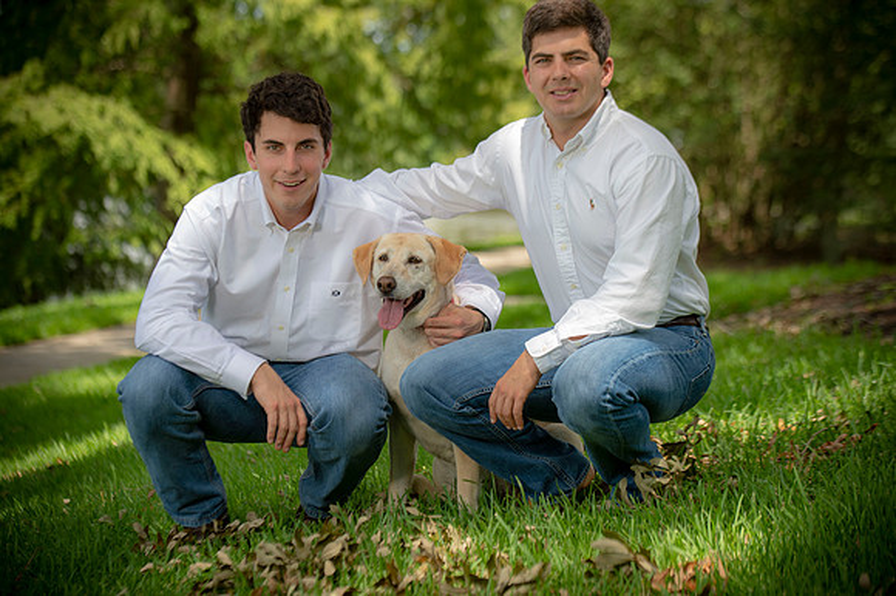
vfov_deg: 13.9
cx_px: 448
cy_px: 298
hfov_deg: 20.8
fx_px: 2438
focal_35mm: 98
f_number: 4
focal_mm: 98
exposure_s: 1/200
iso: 100
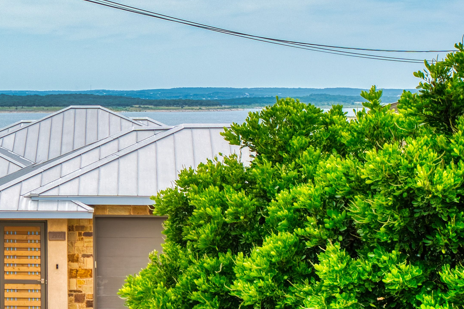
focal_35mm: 97
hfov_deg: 20.4
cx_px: 2
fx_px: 1250
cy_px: 108
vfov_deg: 14.1
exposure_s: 1/25
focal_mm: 35
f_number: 11
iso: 100
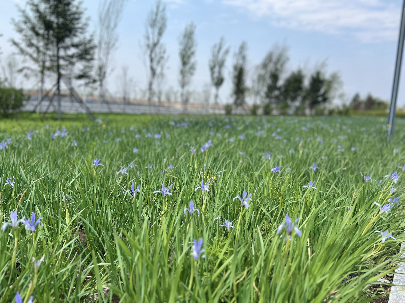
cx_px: 202
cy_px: 152
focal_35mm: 26
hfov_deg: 67.3
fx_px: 304
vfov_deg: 53.1
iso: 50
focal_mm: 5.7
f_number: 1.5
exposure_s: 1/3356
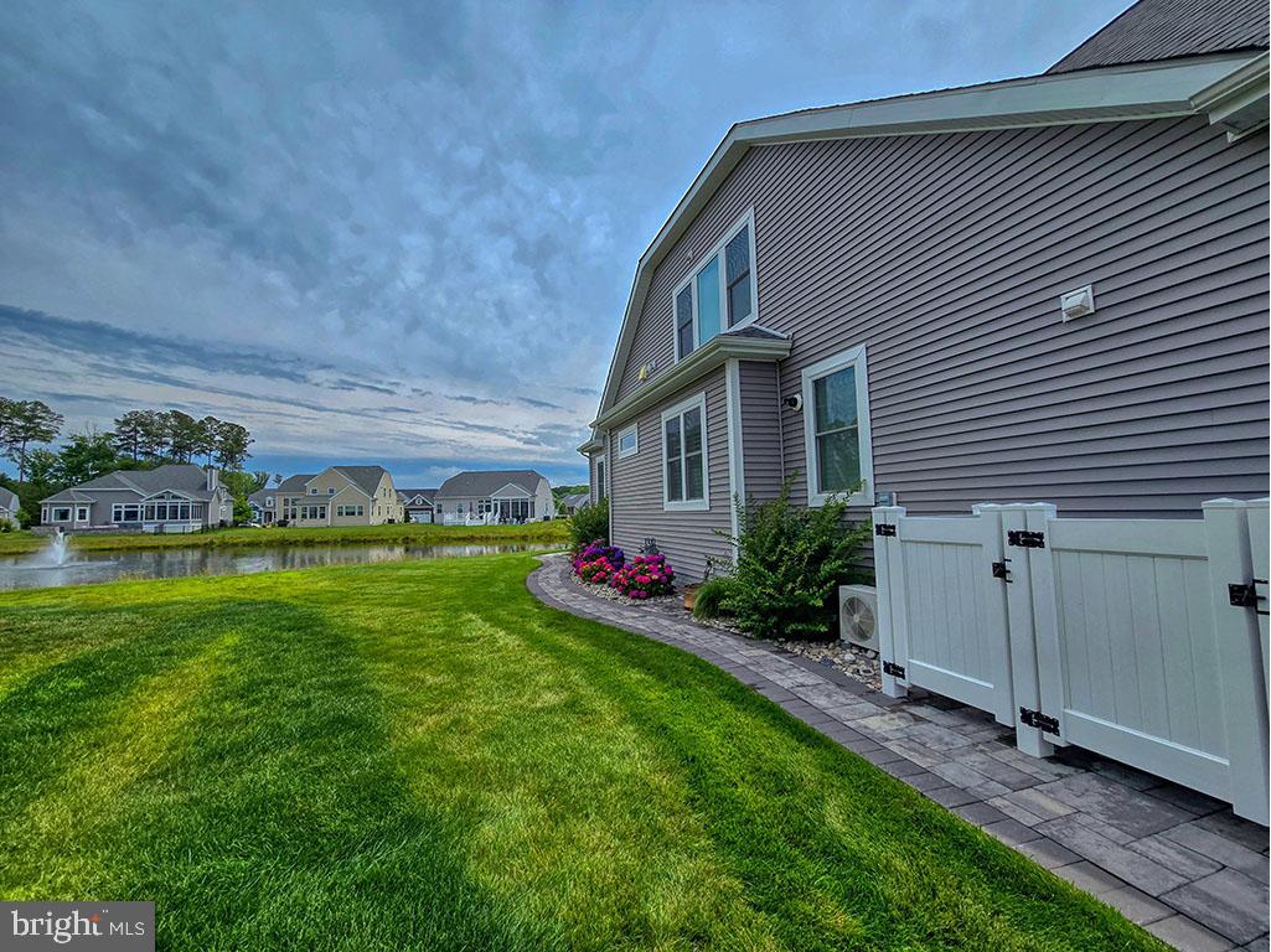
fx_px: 477
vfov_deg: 89.9
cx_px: 636
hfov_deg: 106.2
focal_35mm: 13
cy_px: 476
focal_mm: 2.2
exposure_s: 1/3409
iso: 50
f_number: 2.2
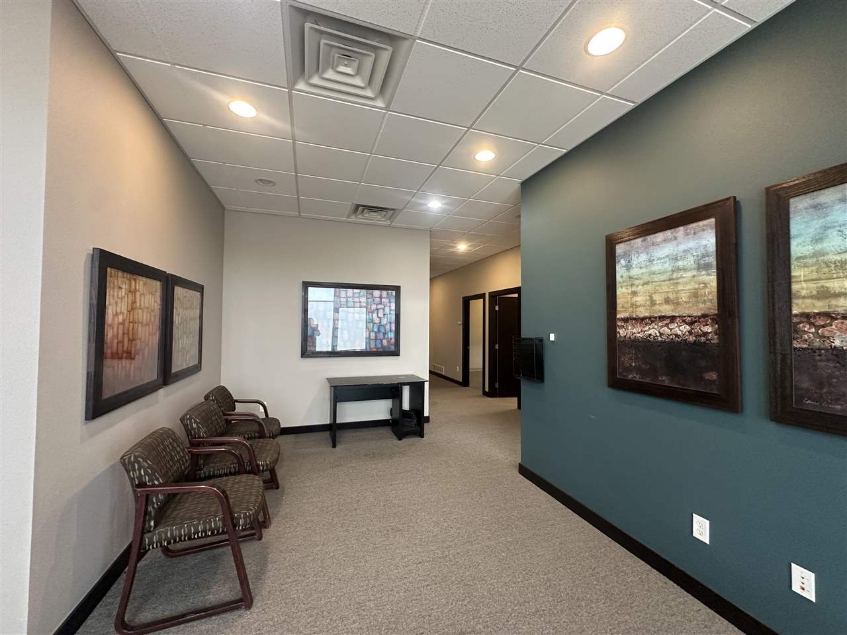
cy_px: 318
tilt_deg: +1.3
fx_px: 343
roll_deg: -1.4
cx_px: 424
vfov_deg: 85.7
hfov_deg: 102.1
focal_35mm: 14
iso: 320
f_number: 2.2
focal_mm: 2.22
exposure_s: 1/60
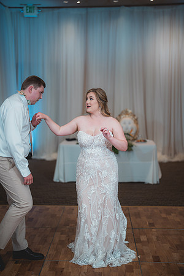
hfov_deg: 27.0
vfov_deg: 39.6
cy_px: 138
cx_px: 92
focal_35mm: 50
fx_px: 383
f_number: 1.2
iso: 80
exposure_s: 1/250
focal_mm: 50
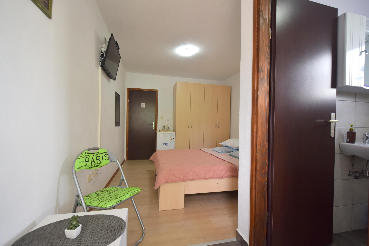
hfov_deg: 100.4
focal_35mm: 15
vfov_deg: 77.3
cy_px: 123
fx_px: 154
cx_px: 184
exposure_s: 1/80
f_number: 4.5
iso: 400
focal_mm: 10
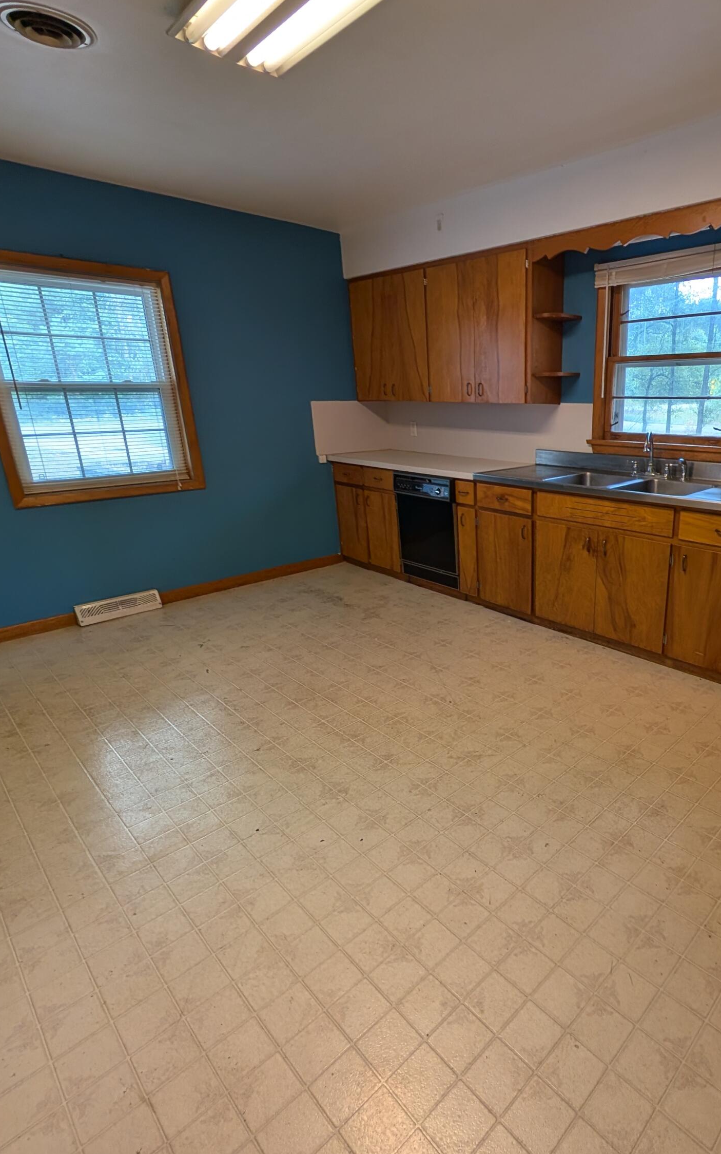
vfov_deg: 94.4
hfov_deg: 64.9
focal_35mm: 17
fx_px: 534
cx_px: 518
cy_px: 575
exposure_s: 1/68.6
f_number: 1.7
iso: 67
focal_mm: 2.02
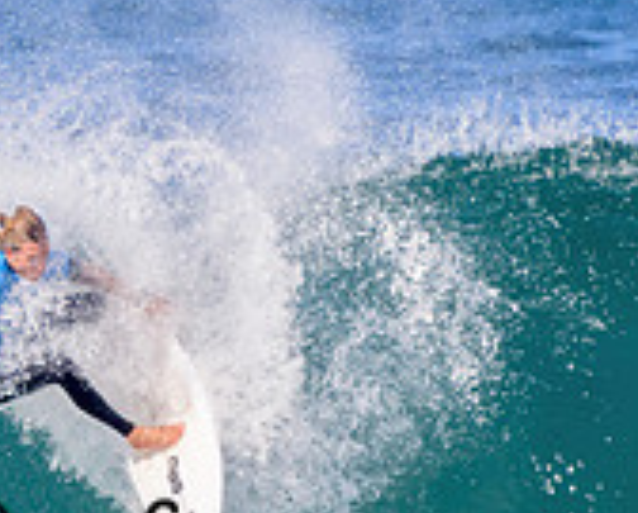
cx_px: 122
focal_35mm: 3233
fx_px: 61153
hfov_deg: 0.6
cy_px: 526
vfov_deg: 0.5
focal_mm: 1000
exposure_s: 1/1250
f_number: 11
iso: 800
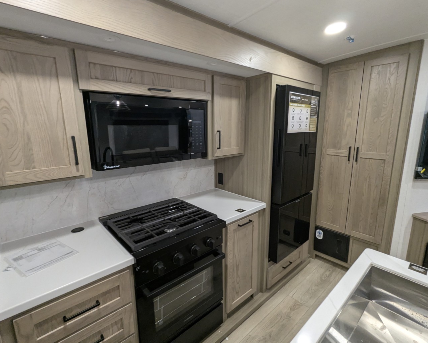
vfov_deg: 77.0
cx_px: 215
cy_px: 169
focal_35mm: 17
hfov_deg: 89.6
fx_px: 215
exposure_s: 1/67
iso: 274
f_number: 2.2
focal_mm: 2.35
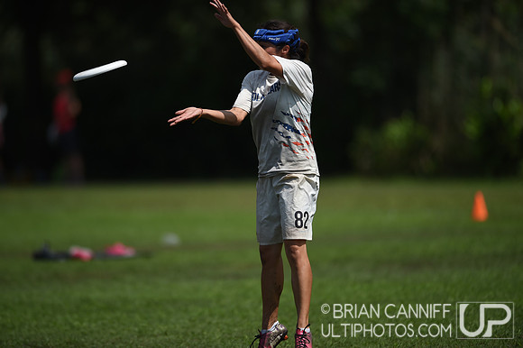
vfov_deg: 3.4
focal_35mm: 400
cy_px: 174
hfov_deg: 5.2
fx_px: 5808
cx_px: 262
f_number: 2.8
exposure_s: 1/8000
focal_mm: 400
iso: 200
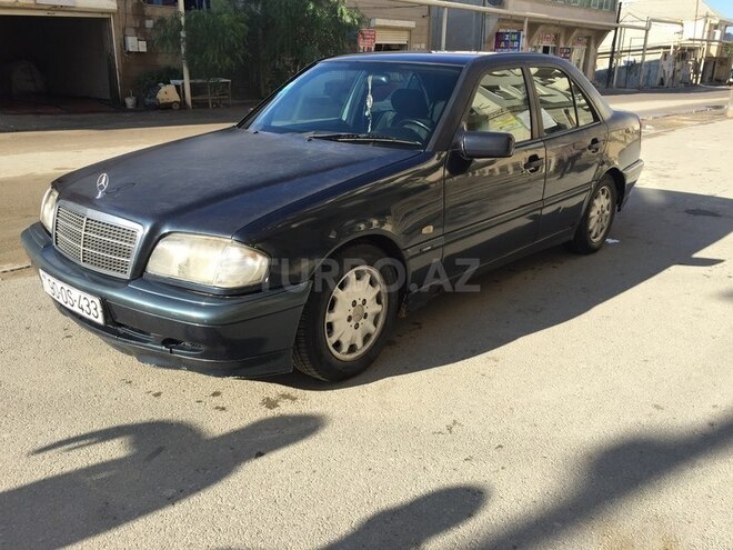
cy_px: 275
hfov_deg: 61.7
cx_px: 366
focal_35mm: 29
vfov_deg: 48.2
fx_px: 614
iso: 32
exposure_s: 1/964
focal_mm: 4.15
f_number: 2.2
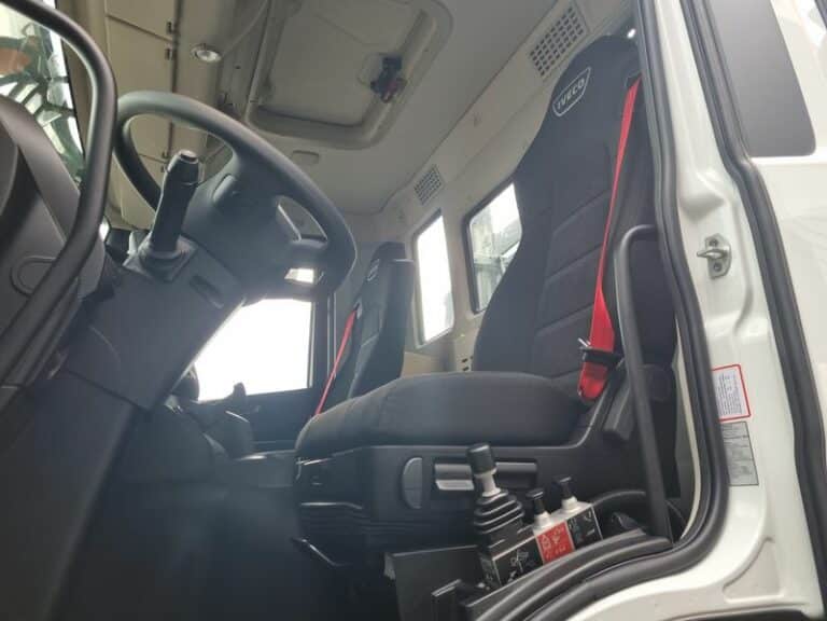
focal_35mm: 26
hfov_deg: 67.3
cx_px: 414
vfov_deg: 53.1
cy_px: 310
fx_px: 621
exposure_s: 1/140
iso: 50
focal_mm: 5.4
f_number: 1.8
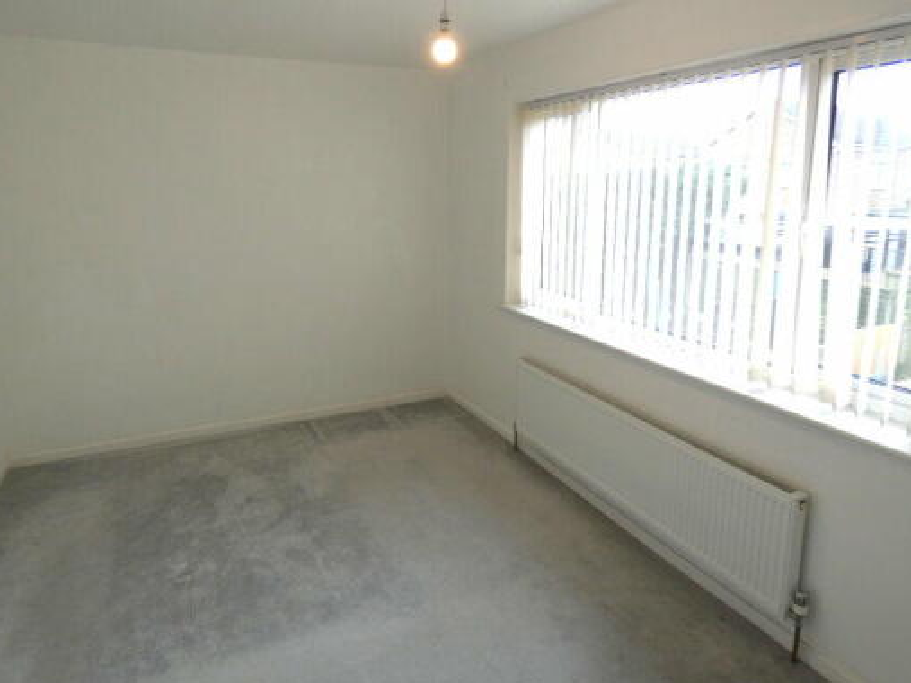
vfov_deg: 58.7
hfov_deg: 73.9
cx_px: 450
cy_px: 306
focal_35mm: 23
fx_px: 605
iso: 160
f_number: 2.8
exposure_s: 1/60
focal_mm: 3.6
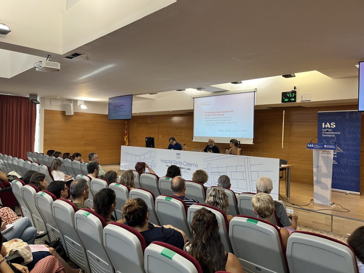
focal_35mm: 26
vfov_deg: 53.1
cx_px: 182
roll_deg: -1.3
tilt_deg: -0.5
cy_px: 136
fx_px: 273
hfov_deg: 67.3
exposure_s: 1/50
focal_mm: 5.1
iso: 80
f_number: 1.6
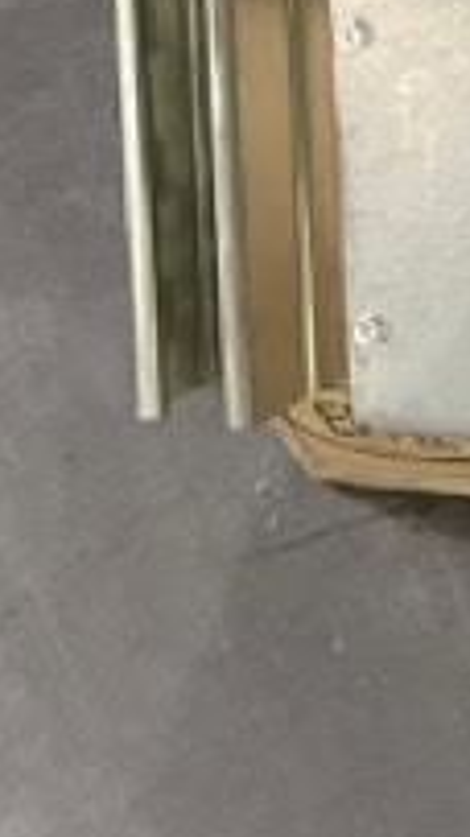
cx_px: 1806
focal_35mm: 172
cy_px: 107
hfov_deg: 6.0
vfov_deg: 12.4
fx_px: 3816
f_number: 1.6
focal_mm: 5.1
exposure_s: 1/119
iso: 125
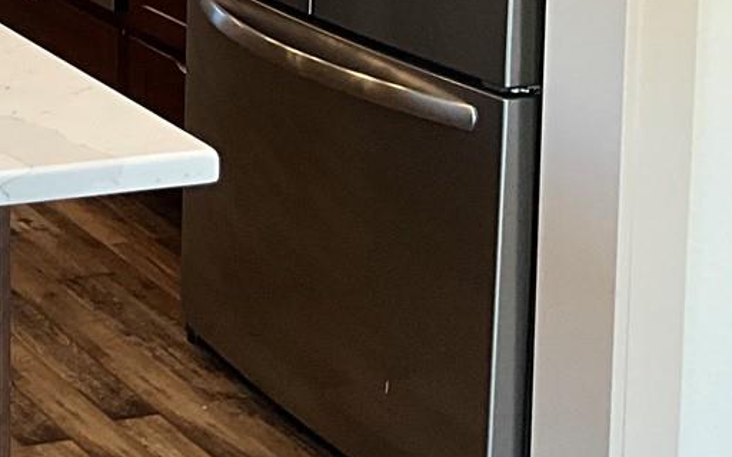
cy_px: -294
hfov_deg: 18.9
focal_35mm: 96
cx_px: -390
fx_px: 1915
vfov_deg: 12.7
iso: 50
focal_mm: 3
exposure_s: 1/60
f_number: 1.8
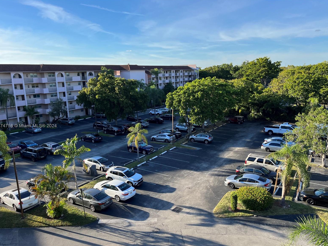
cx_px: 159
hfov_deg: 65.3
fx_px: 256
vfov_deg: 51.4
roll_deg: +2.3
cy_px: 126
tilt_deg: -12.4
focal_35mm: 27
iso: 50
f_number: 1.6
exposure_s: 1/1422
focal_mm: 5.1
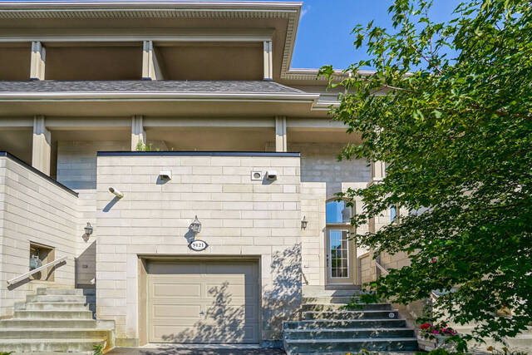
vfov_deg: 77.4
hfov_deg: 100.4
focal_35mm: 15
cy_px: 178
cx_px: 266
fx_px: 222
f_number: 7.1
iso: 100
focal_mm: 10
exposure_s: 1/320
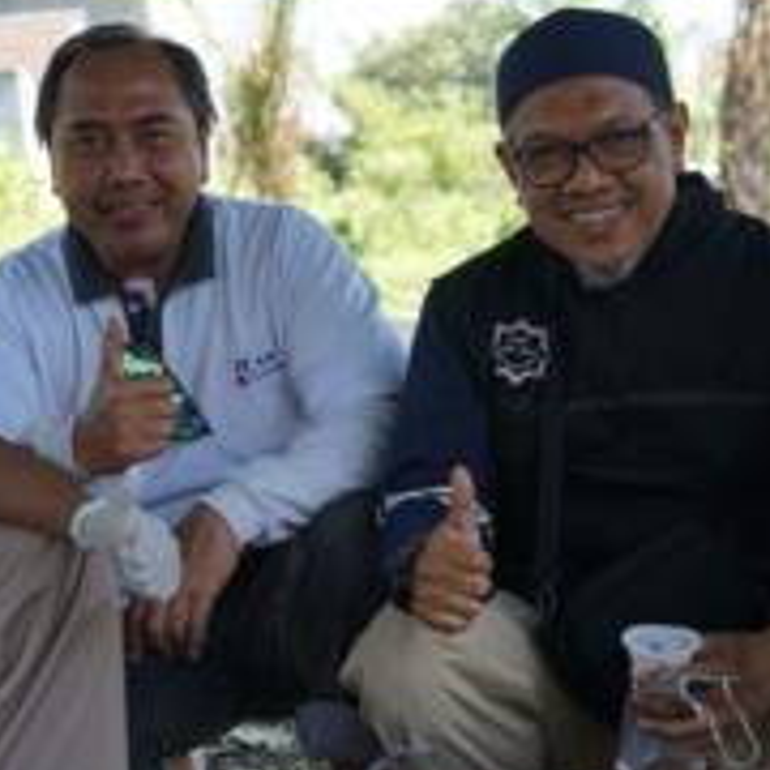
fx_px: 2970
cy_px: 443
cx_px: 406
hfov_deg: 14.8
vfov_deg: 14.8
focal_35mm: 118
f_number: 5
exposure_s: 1/100
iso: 100
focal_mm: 50
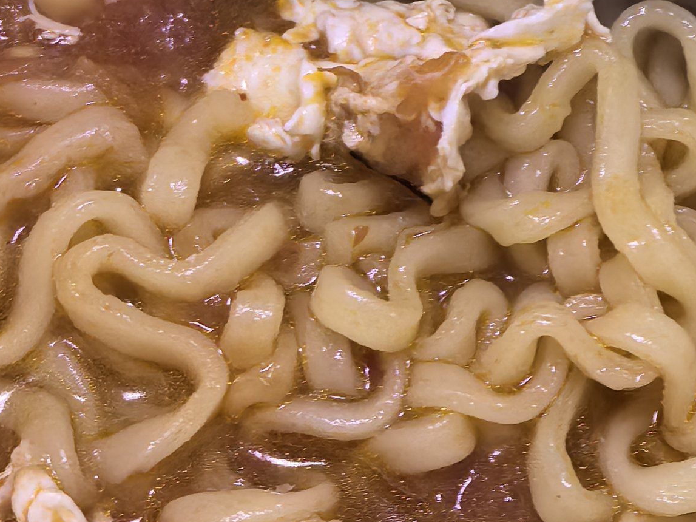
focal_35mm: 100
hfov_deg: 19.6
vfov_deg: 14.5
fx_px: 2010
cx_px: 450
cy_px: -14
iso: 640
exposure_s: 1/33.3
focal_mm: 5.75
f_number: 2
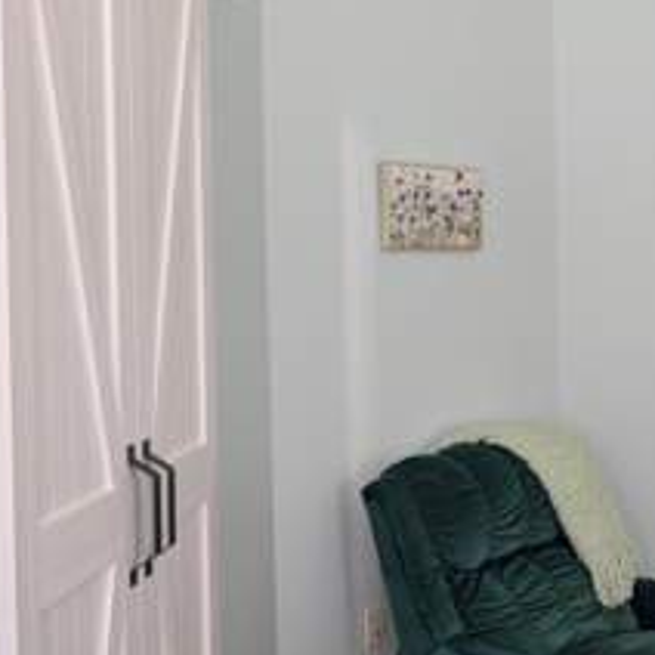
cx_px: 701
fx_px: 1156
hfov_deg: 28.9
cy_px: 298
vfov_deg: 31.6
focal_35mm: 54
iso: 266
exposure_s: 1/24
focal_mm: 4.38
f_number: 1.73
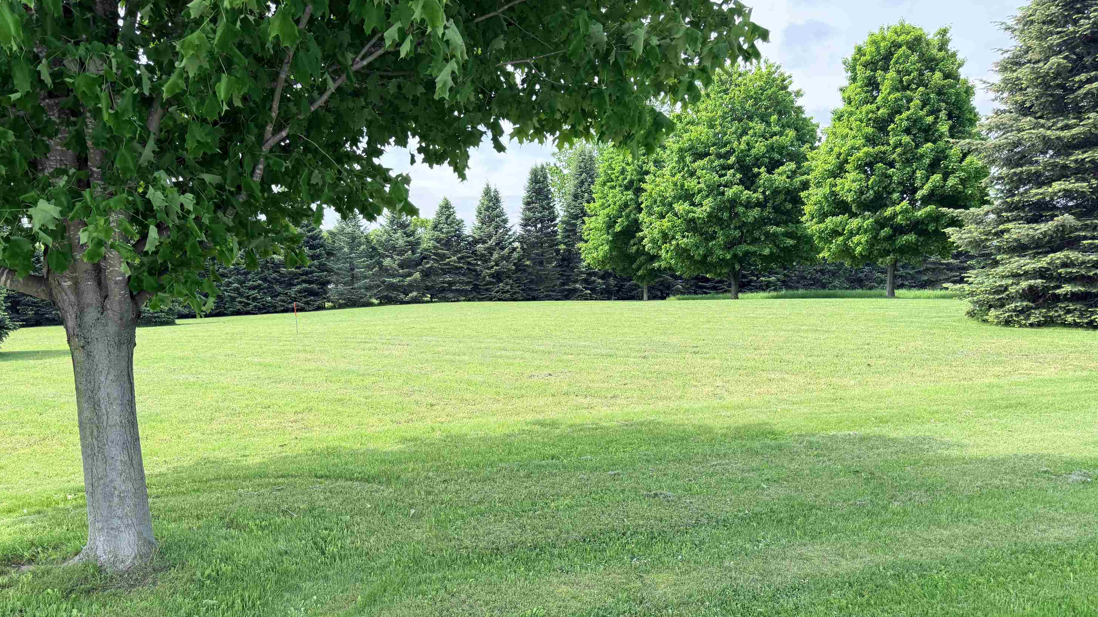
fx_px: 786
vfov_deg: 42.3
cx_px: 538
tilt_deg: -8.4
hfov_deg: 69.9
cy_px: 412
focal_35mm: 27
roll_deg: +2.5
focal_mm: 6.76
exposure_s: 1/1770
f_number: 1.78
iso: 100
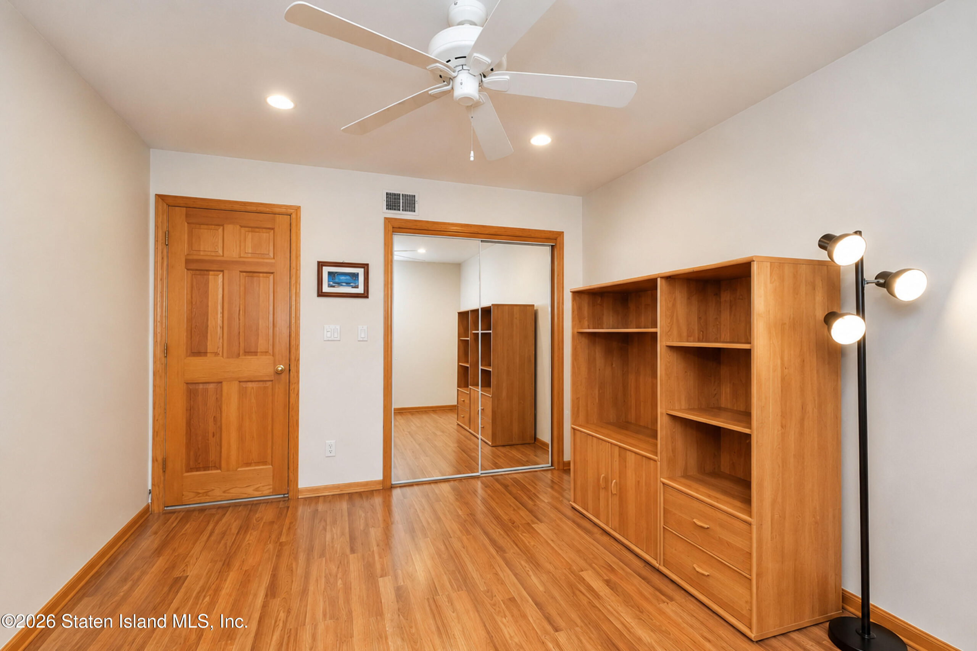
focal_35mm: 15
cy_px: 326
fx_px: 407
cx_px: 488
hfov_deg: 100.4
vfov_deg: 77.3
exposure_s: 1/60
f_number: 8
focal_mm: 10
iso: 1600
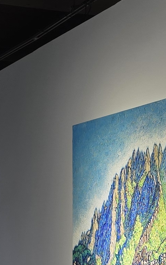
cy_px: 281
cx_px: 220
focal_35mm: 127
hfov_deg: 10.1
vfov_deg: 16.0
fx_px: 919
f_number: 1.7
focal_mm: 6.3
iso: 40
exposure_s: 1/120
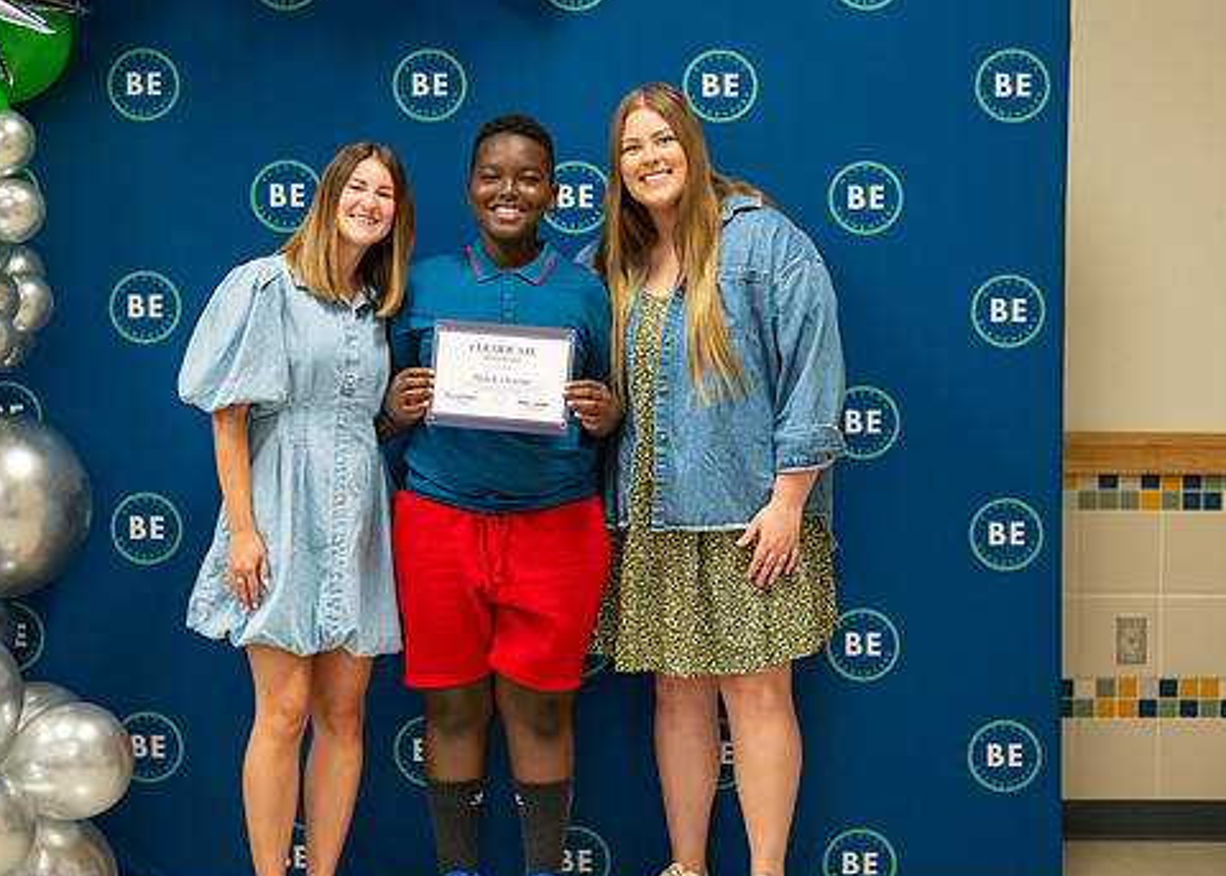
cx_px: 493
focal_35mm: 77
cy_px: 470
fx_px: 2681
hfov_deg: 25.7
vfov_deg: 18.6
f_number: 1.2
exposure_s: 1/400
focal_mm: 50
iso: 1000
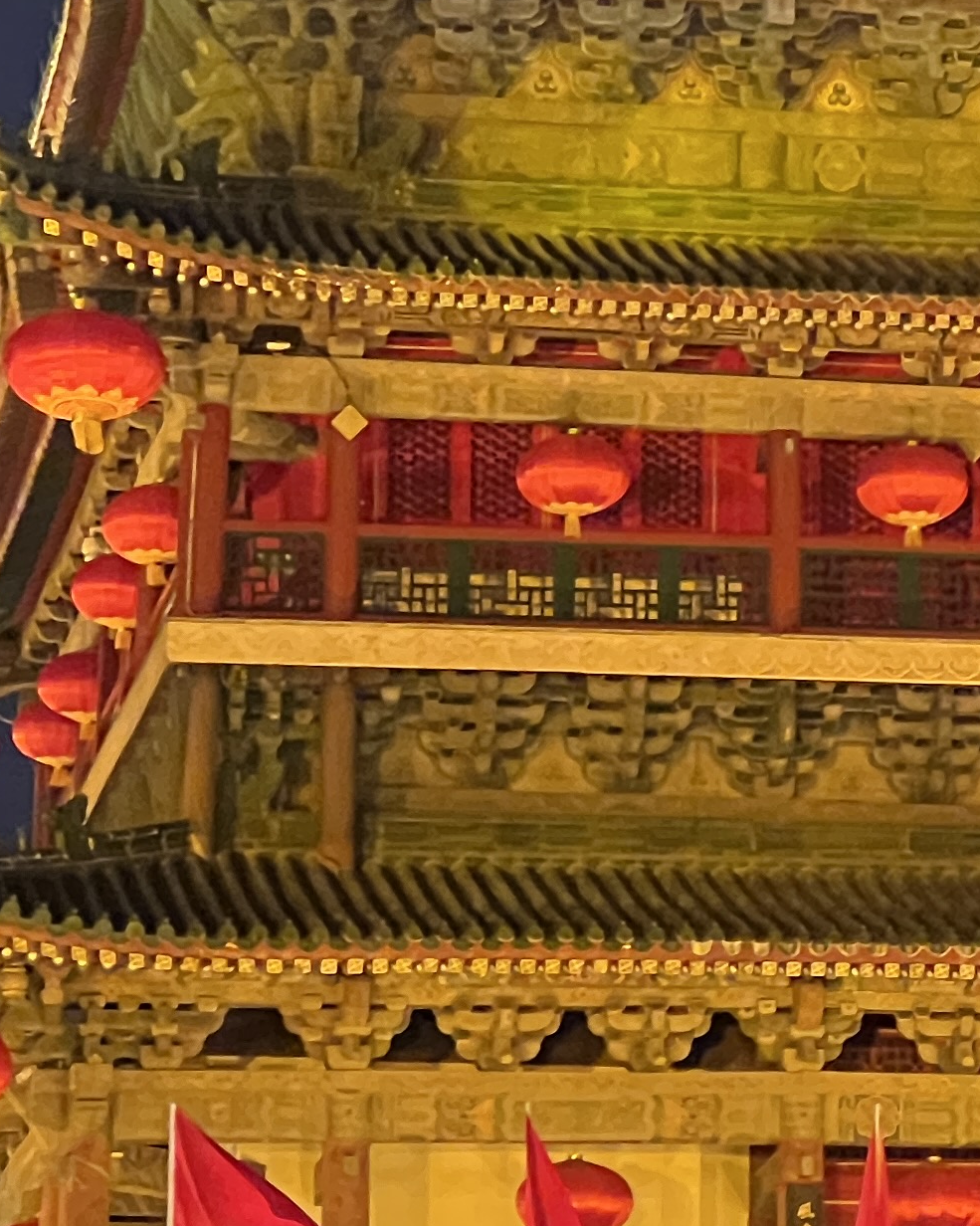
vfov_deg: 7.9
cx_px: 1549
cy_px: 505
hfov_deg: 6.2
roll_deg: +0.7
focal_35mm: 246
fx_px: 8922
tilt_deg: +10.7
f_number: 2.8
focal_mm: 9
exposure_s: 1/50
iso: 640
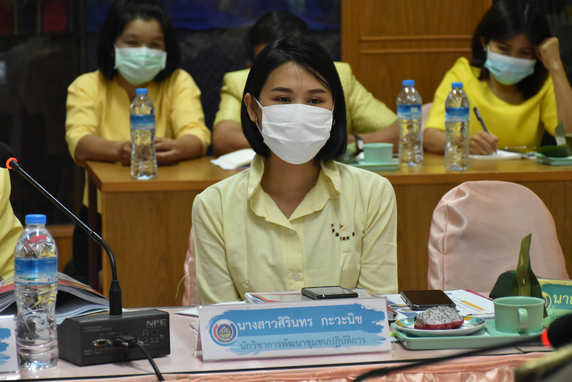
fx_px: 2026
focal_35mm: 128
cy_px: 191
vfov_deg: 10.8
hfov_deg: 16.1
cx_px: 286
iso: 3200
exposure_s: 1/200
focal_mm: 85
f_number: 5.3
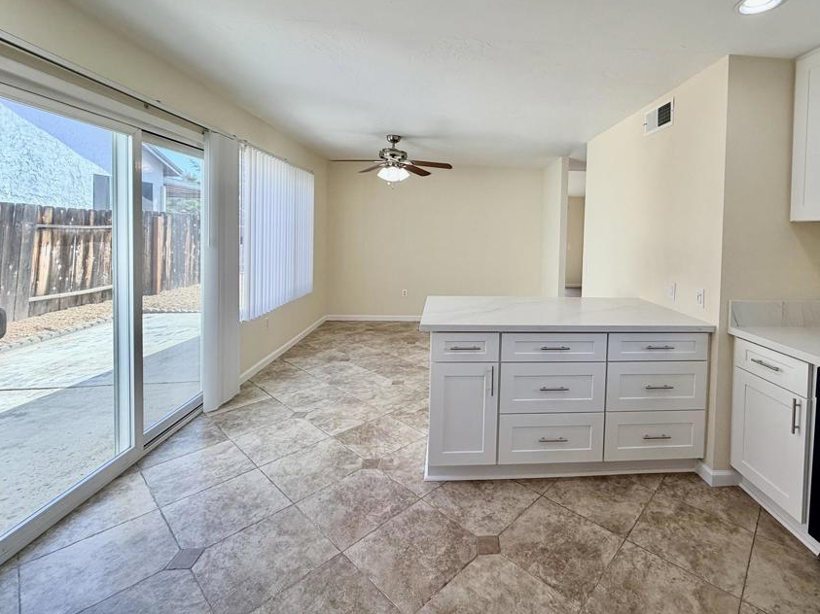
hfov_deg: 90.1
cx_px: 485
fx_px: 403
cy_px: 242
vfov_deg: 73.8
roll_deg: -1.0
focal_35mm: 17
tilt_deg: -1.2
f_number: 2.2
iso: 50
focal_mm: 2.22
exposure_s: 1/171
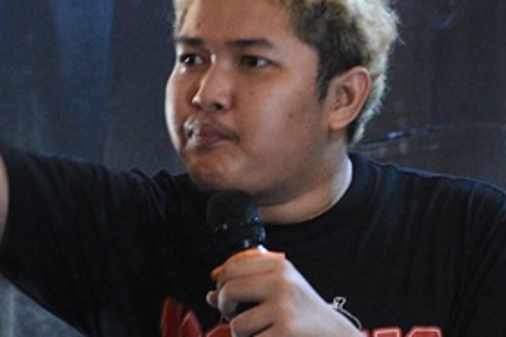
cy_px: 181
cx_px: 359
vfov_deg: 3.3
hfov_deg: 4.9
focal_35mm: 422
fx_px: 5931
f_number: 5.6
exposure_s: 1/60
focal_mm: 112
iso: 8000
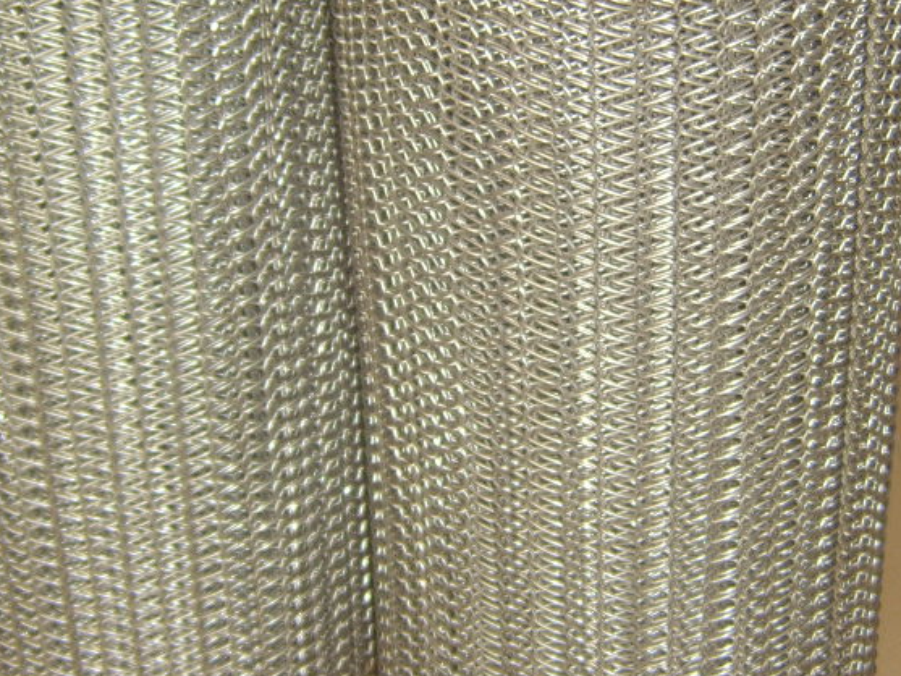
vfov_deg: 25.6
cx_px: 476
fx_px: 1484
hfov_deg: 33.8
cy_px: 285
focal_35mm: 57
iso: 141
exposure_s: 1/30
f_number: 2.7
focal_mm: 8.13
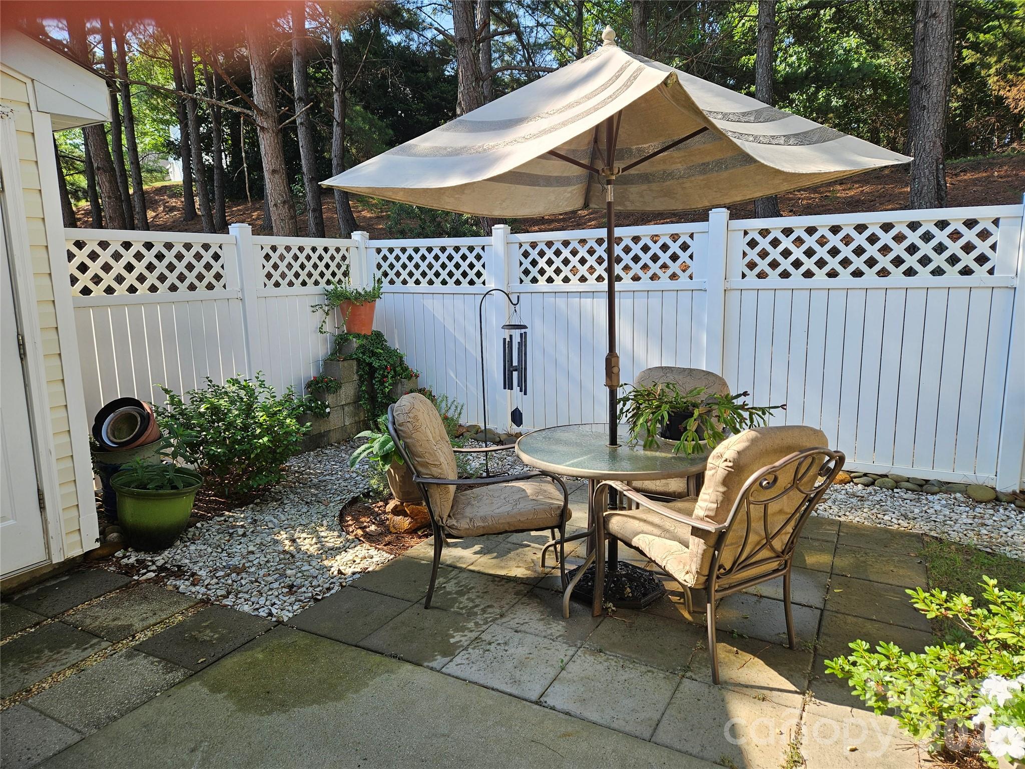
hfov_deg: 73.9
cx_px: 512
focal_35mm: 23
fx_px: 681
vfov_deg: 58.9
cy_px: 384
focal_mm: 5.4
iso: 25
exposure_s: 1/310
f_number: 1.8
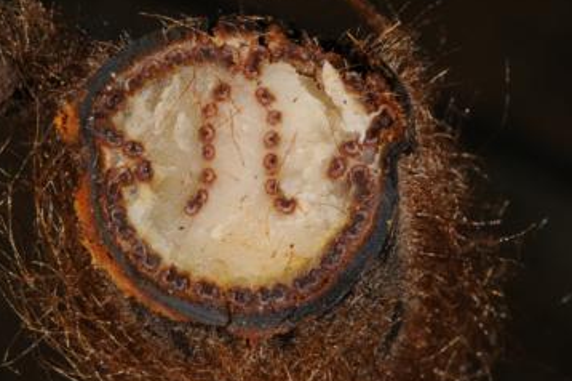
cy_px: 154
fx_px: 2397
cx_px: 264
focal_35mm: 151
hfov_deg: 13.6
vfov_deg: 9.1
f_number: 32
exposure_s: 1/60
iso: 200
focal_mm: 60
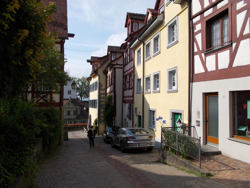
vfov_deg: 46.8
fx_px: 217
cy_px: 94
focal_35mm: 30
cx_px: 125
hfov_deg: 60.0
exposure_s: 1/200
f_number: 8.6
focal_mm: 5.3
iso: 80
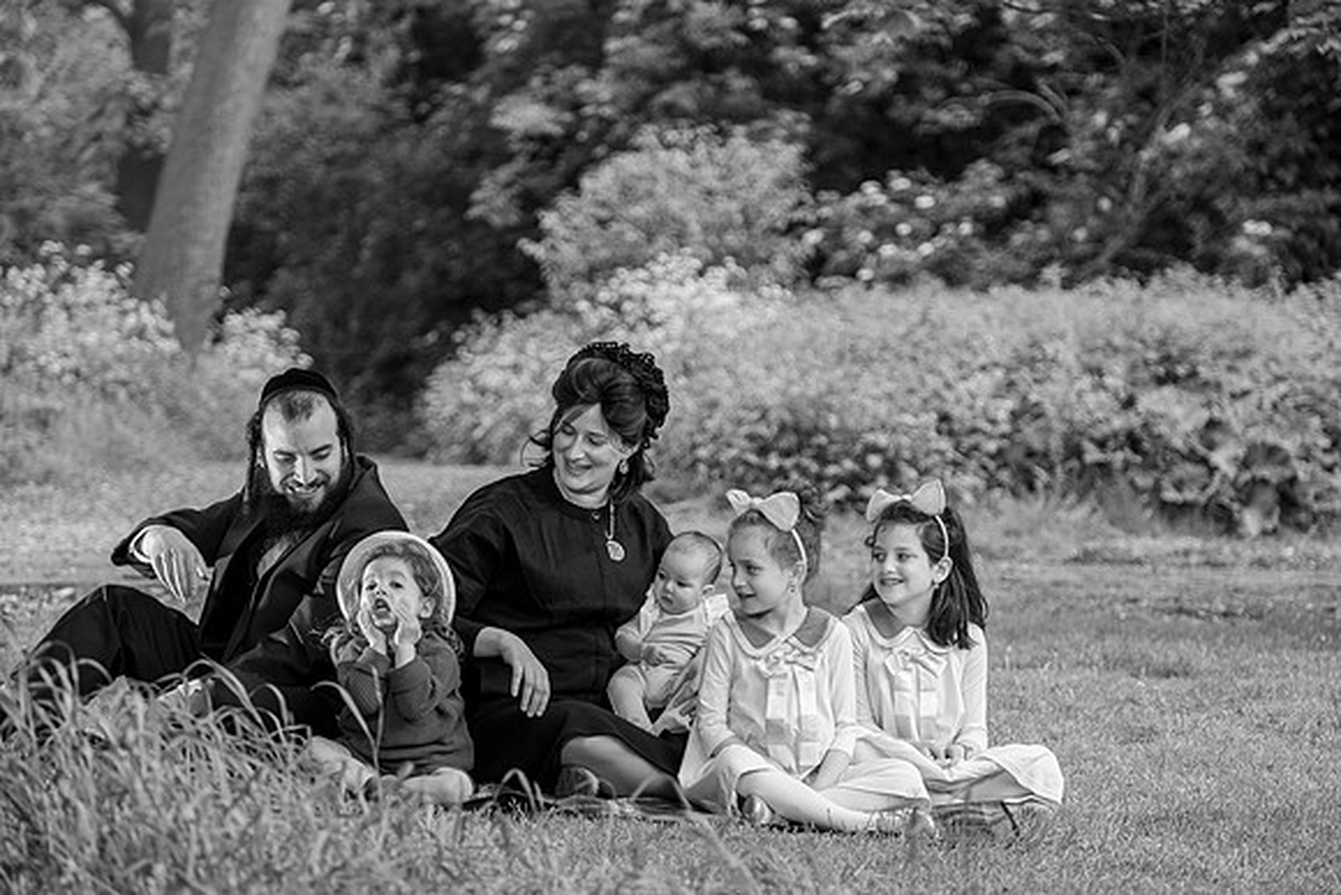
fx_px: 4508
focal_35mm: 121
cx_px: 670
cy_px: 448
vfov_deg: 11.3
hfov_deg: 16.9
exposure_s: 1/250
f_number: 2.8
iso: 200
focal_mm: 80.4
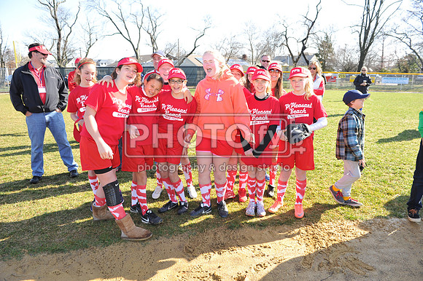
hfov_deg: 73.8
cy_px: 140
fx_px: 282
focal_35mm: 24
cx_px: 212
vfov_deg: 53.1
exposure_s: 1/200
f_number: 5
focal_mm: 24
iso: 200
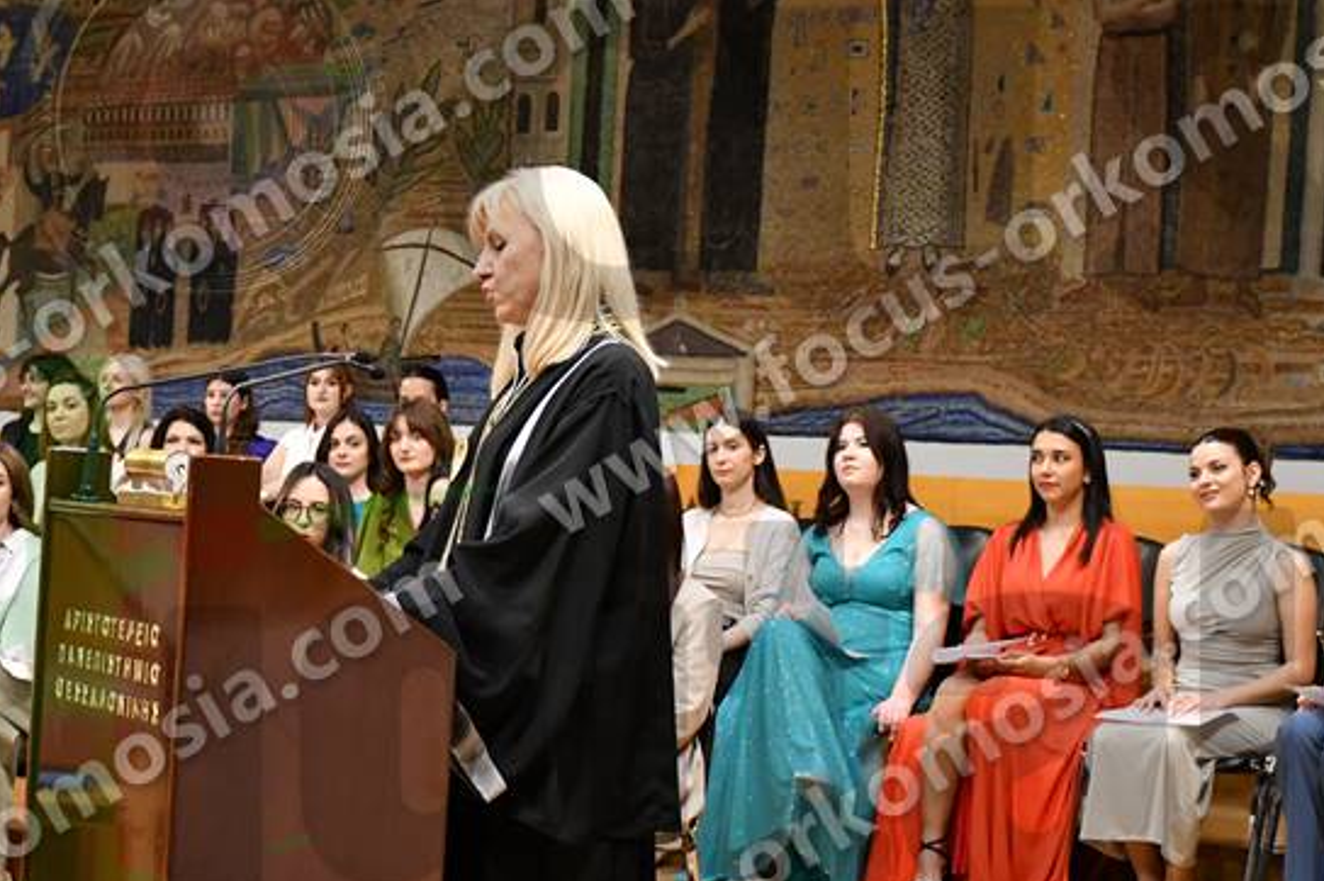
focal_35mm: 89
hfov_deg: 22.8
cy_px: 426
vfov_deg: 15.3
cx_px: 518
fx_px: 3271
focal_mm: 42
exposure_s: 1/160
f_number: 4.5
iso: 4500
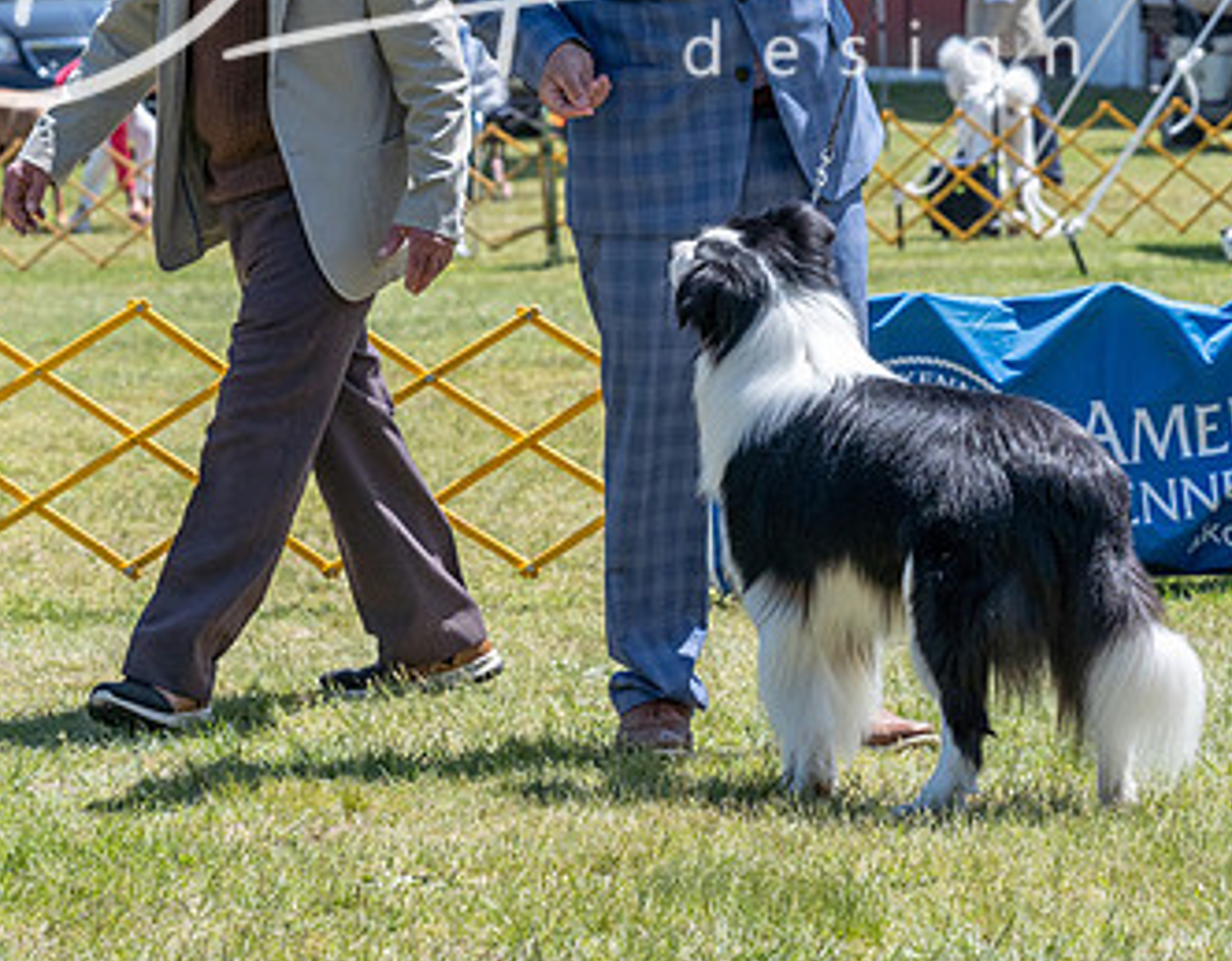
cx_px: 727
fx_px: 6608
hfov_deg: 10.6
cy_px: 186
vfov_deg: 8.3
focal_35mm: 183
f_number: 6.3
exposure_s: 1/2500
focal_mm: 95
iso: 1000
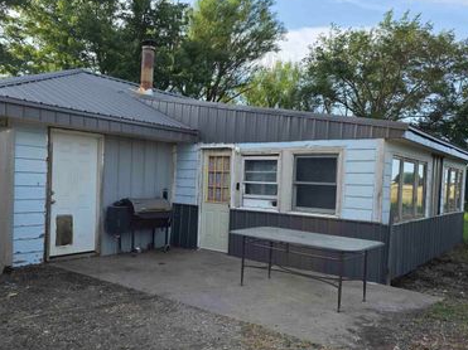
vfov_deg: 45.3
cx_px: 213
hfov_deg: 58.3
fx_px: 419
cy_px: 197
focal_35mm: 31
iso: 80
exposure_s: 1/2169
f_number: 1.7
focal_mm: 6.3
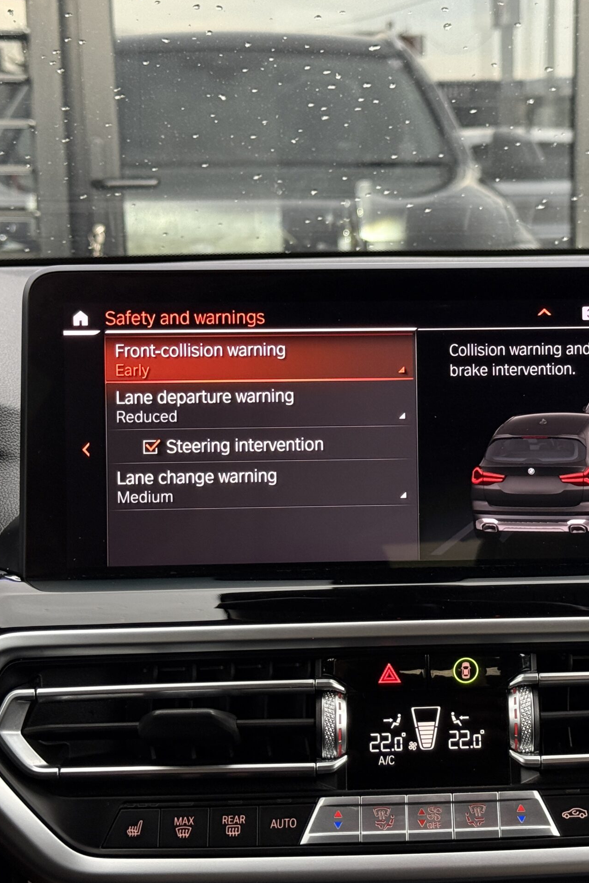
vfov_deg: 30.1
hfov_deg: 20.1
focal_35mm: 67
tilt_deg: -9.5
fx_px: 1644
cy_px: 440
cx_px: 455
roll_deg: +0.2
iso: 250
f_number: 1.78
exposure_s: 1/37
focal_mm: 6.76
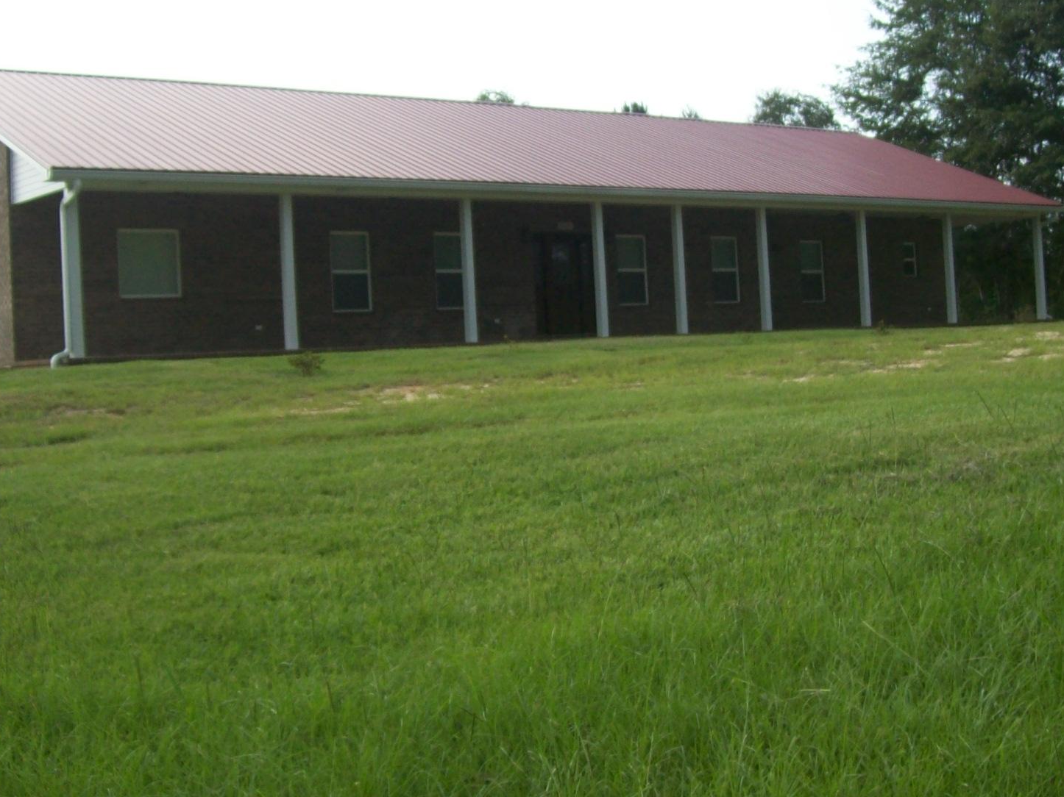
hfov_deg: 37.5
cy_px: 326
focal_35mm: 51
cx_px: 567
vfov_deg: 28.5
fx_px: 1567
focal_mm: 6
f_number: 2.7
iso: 80
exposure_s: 1/535
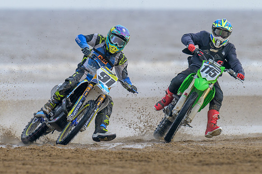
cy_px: 102
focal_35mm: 1062
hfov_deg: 1.9
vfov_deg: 1.3
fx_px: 7721
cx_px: 119
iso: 400
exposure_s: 1/640
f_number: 8
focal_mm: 570
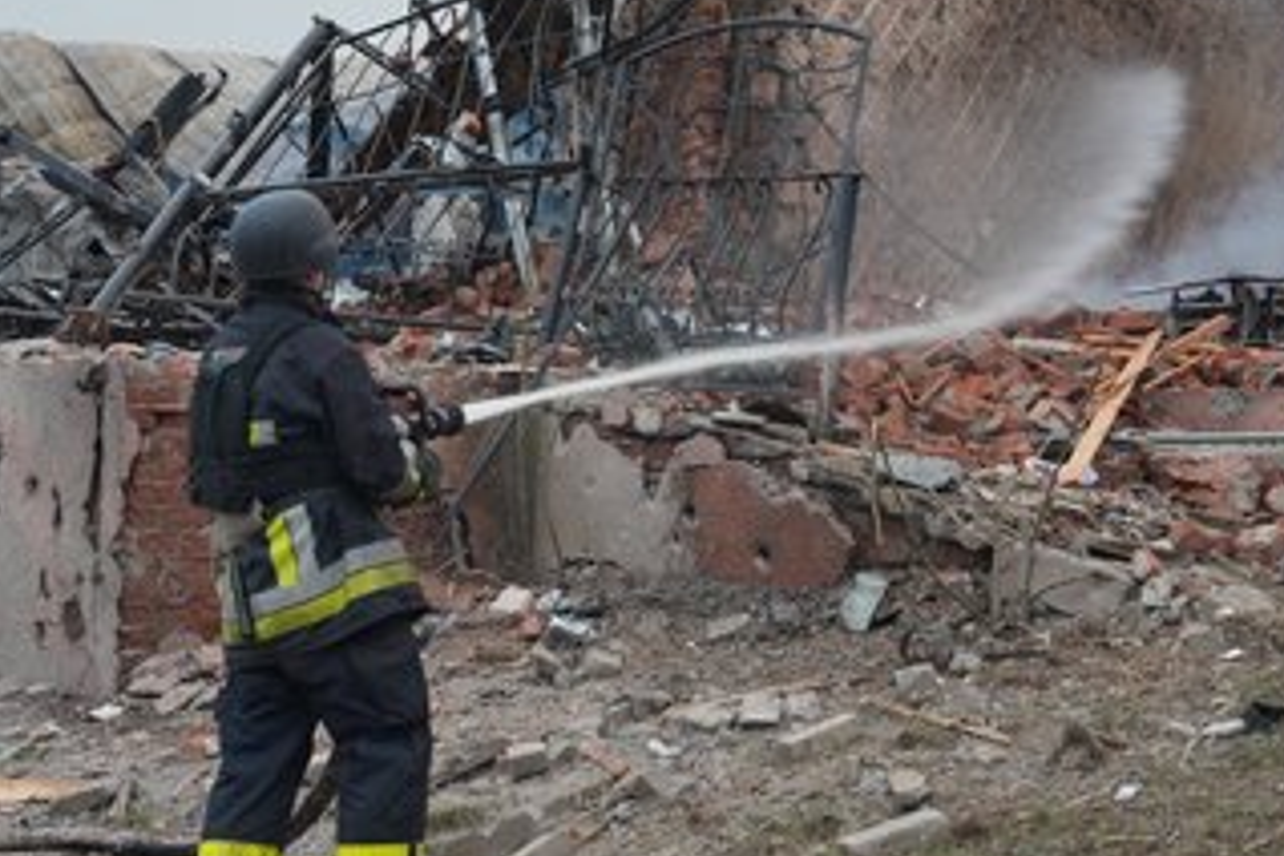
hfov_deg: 26.0
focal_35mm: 78
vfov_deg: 17.5
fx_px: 2782
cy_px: 349
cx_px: 598
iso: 1600
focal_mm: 62
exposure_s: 1/50
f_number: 9
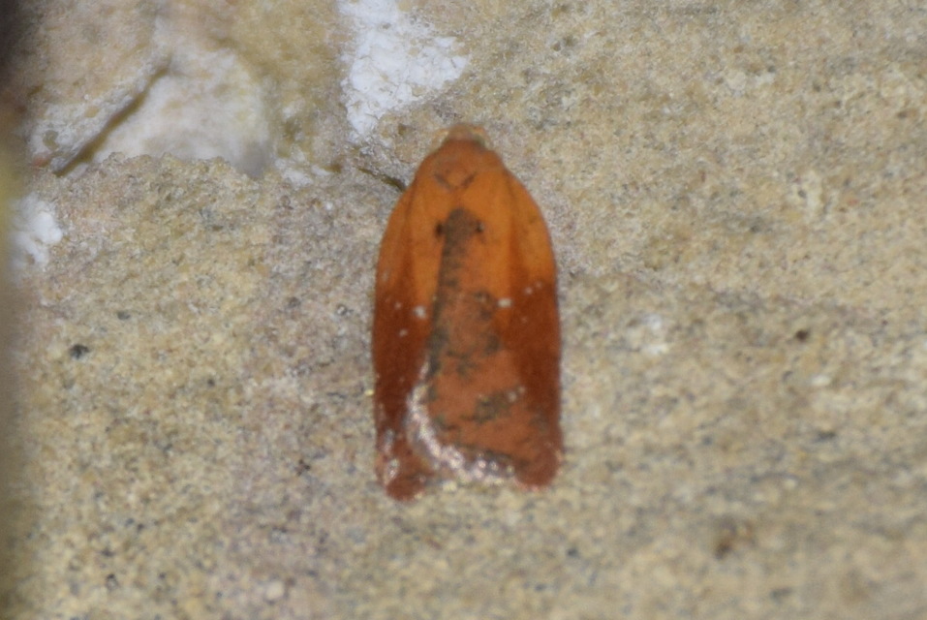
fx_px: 5412
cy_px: 310
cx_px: 464
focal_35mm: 210
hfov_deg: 9.8
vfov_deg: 6.6
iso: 320
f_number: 5.6
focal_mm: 140
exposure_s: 1/60
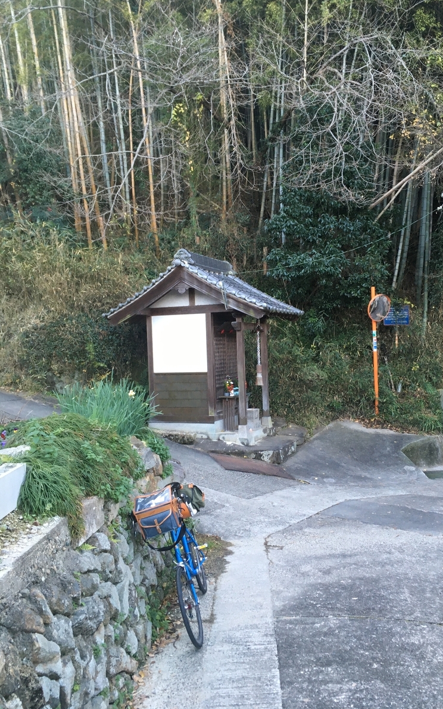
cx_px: 266
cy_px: 352
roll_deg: +2.0
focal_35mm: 31
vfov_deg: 61.2
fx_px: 599
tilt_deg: +0.3
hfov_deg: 40.4
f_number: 2.2
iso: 32
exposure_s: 1/30
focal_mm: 4.15
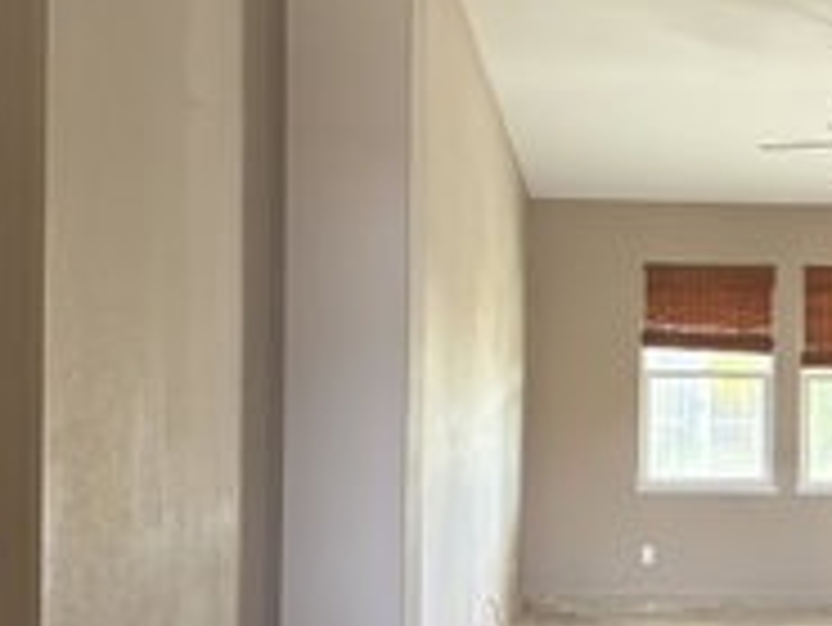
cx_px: 720
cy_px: 378
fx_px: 1732
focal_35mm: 72
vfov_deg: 20.4
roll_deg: -0.6
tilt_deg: -0.7
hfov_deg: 26.3
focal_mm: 5.96
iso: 250
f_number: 1.6
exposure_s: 1/60
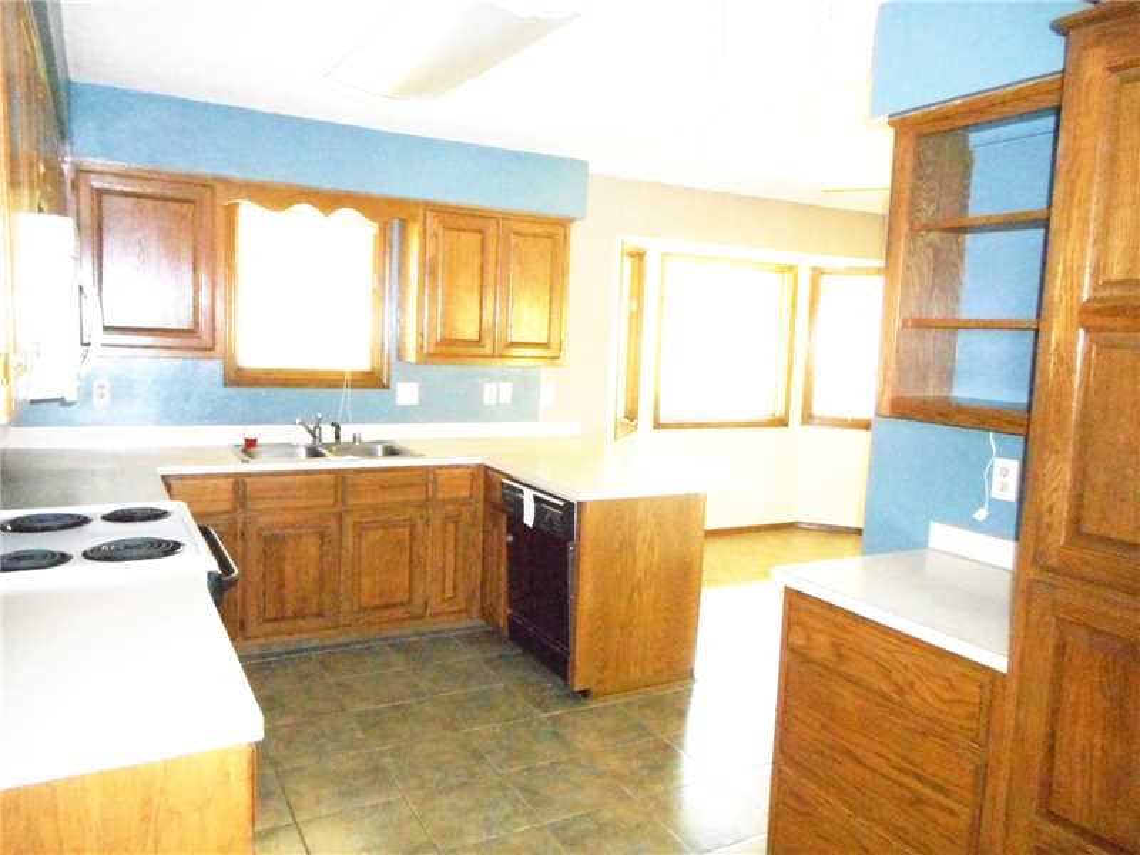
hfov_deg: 69.4
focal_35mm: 25
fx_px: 823
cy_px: 428
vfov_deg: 54.9
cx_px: 570
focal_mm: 4.5
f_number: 3.7
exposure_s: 1/25
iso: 900
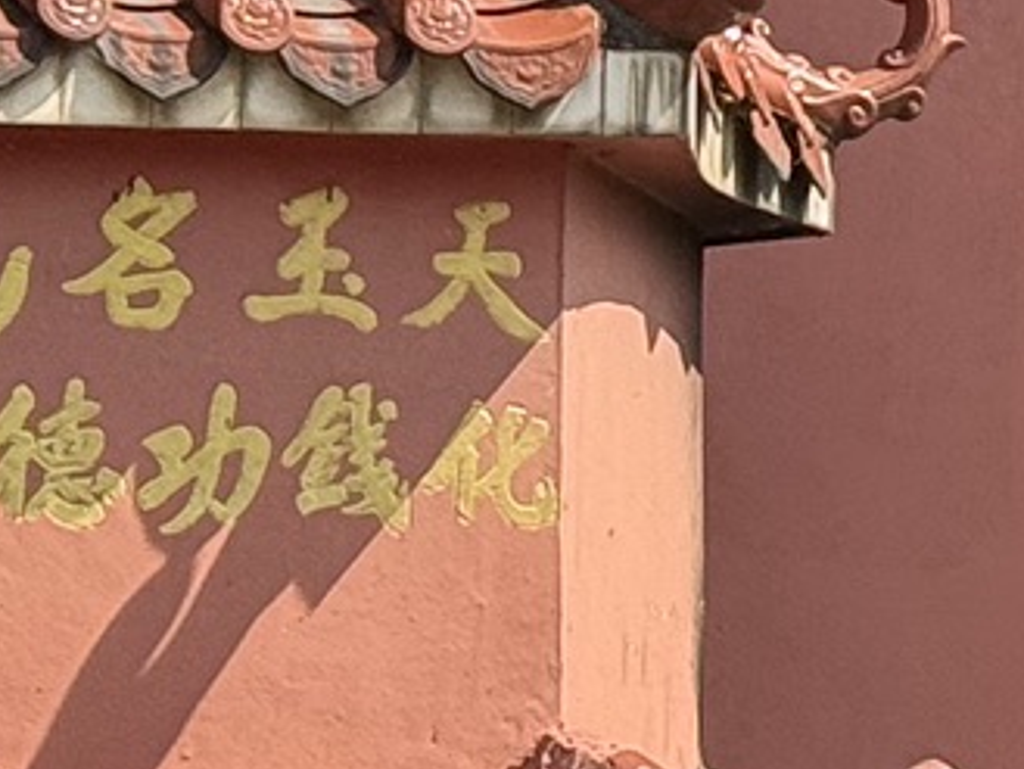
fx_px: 8641
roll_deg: +2.3
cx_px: 2344
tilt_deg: +15.3
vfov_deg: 5.0
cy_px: -707
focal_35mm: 292
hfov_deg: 6.5
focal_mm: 6.76
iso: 100
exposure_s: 1/2342
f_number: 1.78
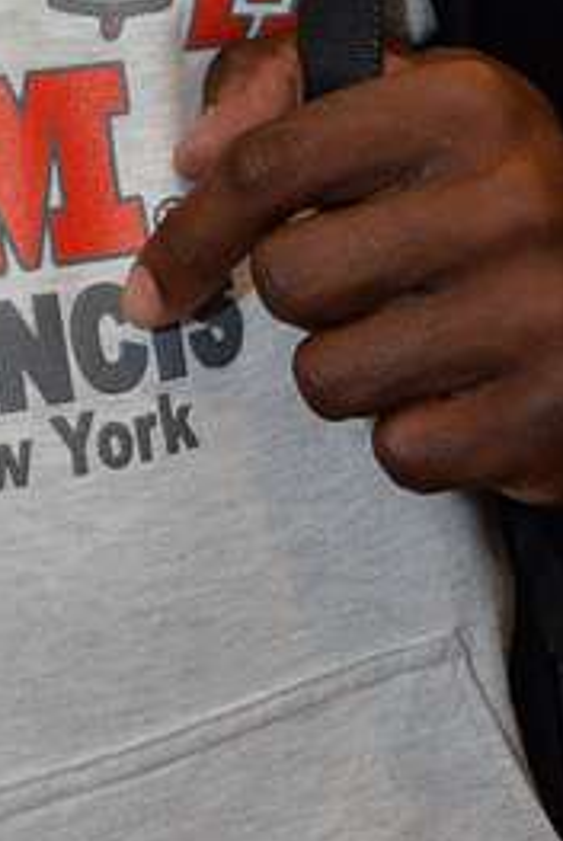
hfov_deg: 6.6
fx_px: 4796
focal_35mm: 205
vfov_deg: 9.6
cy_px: -588
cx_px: -317
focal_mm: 50
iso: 2000
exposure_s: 1/60
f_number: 9
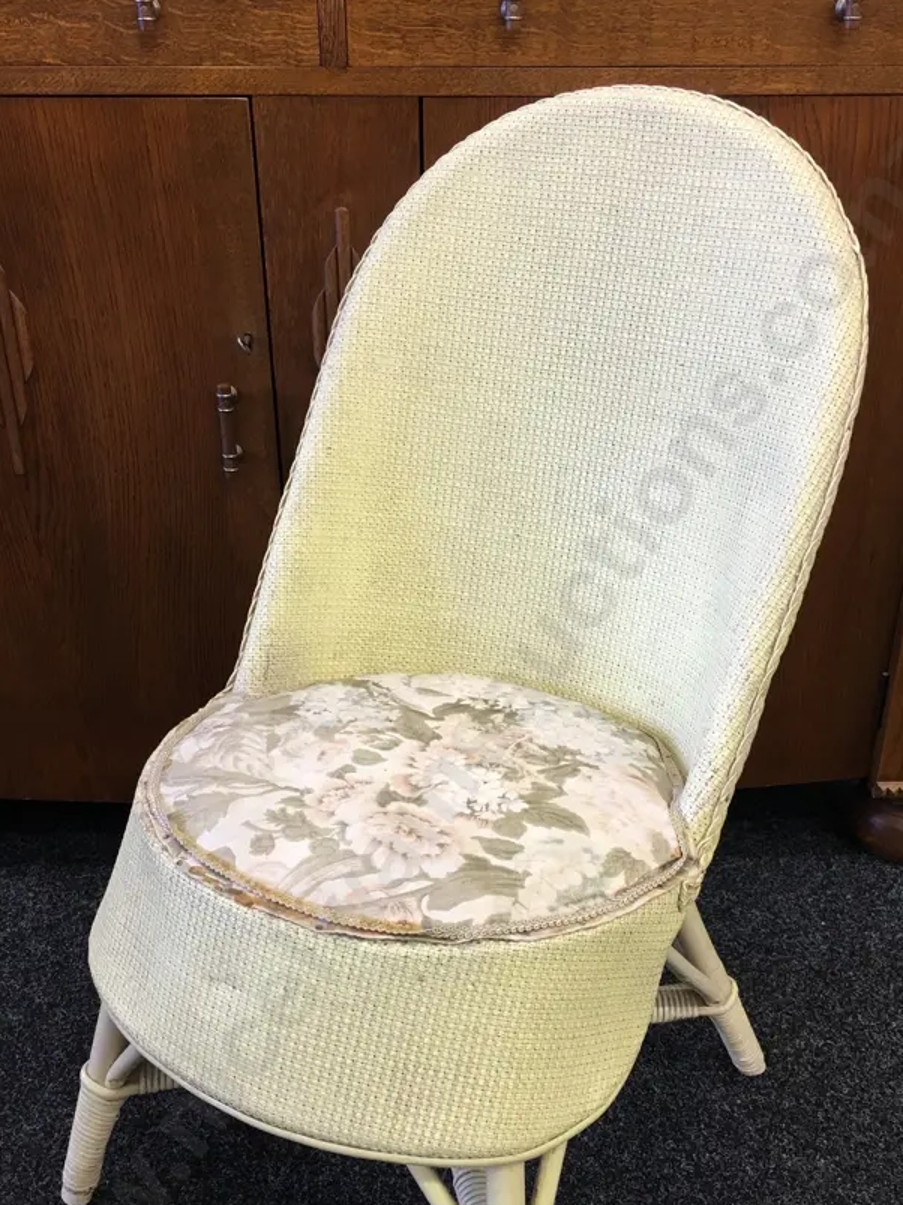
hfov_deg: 38.7
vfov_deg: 49.6
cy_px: 758
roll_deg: -0.4
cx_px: 466
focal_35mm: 37
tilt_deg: -29.7
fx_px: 1287
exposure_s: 1/17
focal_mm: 4.15
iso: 40
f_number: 2.2
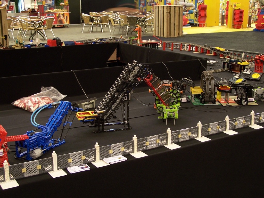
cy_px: 99
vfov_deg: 28.6
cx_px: 132
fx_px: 389
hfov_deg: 37.5
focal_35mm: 51
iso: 80
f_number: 3
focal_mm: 8.5
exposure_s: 1/2
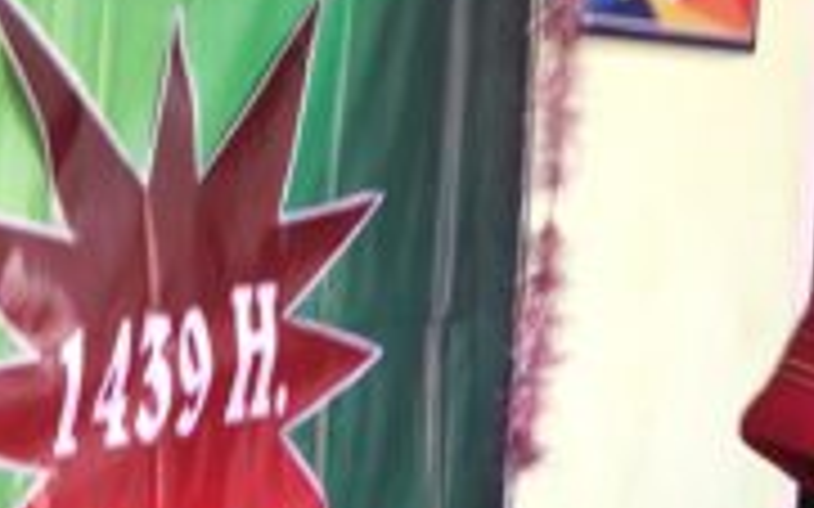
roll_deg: +0.1
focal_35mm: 113
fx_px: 2506
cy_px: 908
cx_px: 153
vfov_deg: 10.9
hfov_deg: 18.3
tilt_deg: -16.5
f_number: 2.2
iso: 40
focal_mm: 4.15
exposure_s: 1/50
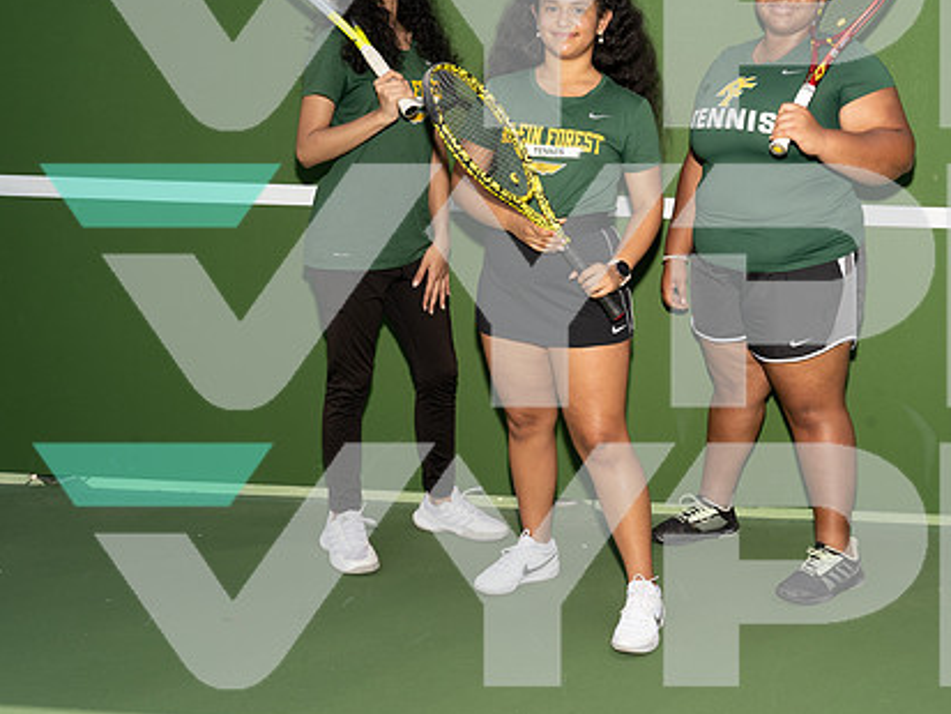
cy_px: 287
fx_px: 1374
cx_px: 626
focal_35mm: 50
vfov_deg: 29.1
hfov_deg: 37.8
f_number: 10
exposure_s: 1/250
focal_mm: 37
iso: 160
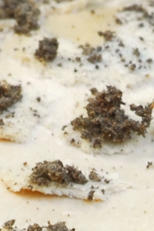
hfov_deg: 1.2
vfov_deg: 1.9
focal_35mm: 1109
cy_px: 460
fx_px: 7110
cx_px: 143
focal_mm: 90
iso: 100
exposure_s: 1/2
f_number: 22
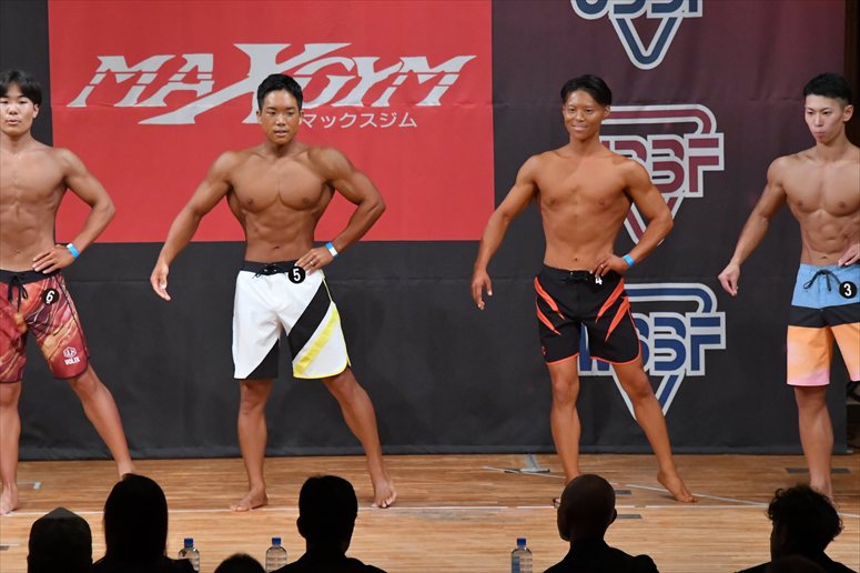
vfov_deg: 5.7
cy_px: 286
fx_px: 5731
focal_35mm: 240
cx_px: 430
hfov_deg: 8.6
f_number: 5.6
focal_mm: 160
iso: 8000
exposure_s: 1/400
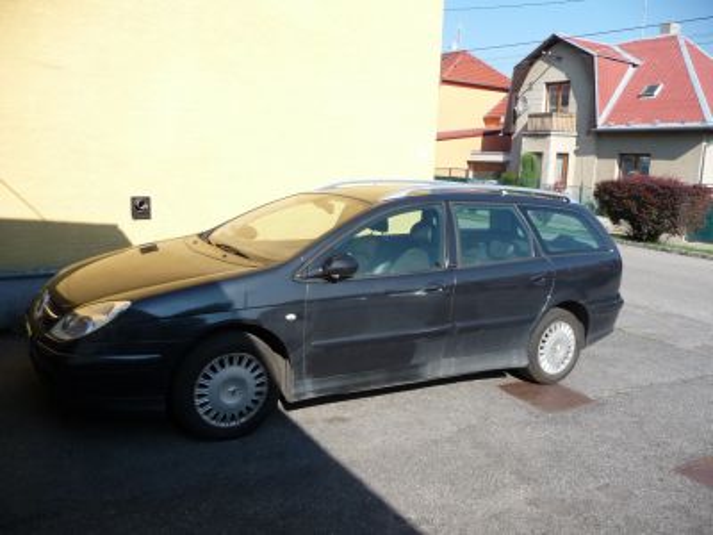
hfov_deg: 63.4
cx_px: 356
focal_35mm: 28
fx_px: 577
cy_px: 268
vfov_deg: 49.7
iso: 200
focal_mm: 4.7
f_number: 3.3
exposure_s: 1/1300
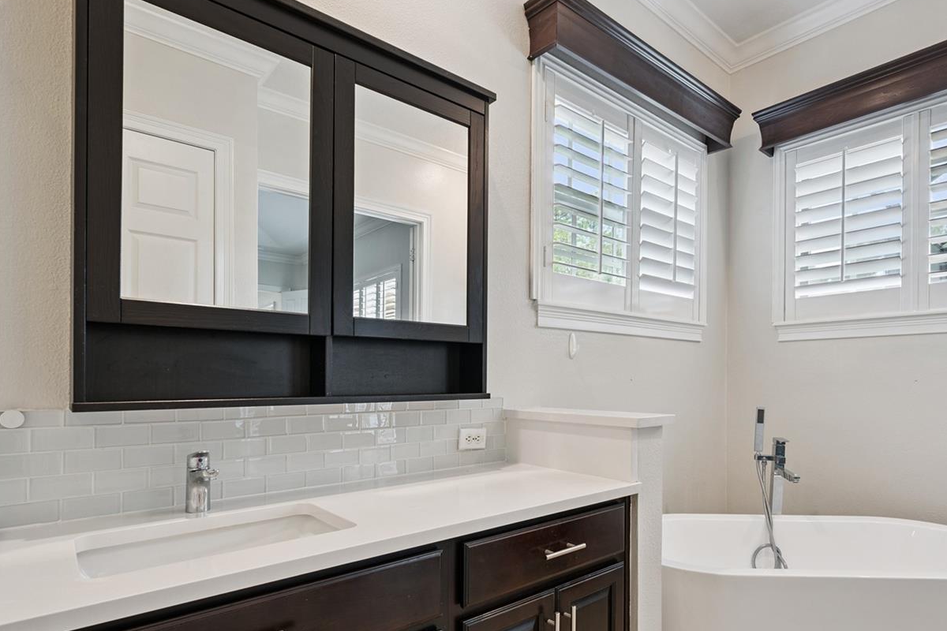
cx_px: 535
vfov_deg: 61.3
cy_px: 383
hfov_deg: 83.5
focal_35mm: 20
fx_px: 526
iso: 200
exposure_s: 1/8
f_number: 9
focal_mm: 15
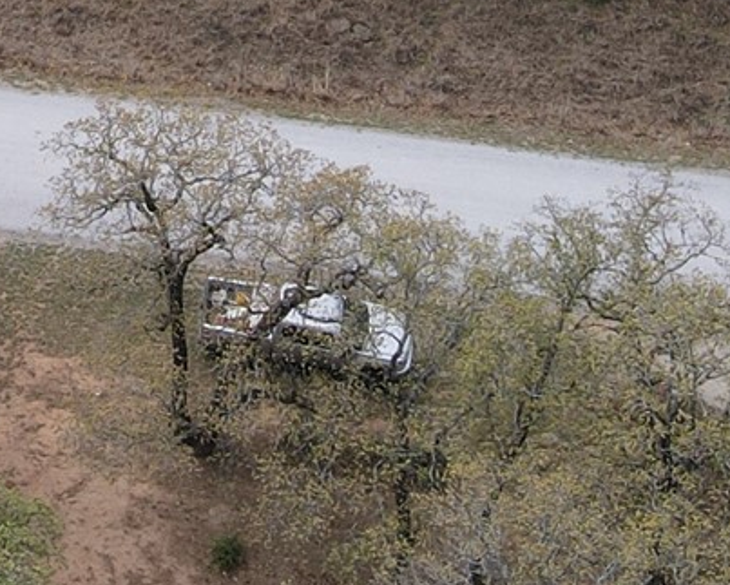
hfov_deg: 15.0
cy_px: -447
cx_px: -371
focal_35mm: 119
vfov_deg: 12.0
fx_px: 2573
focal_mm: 4.5
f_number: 2.8
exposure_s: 1/640
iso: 110
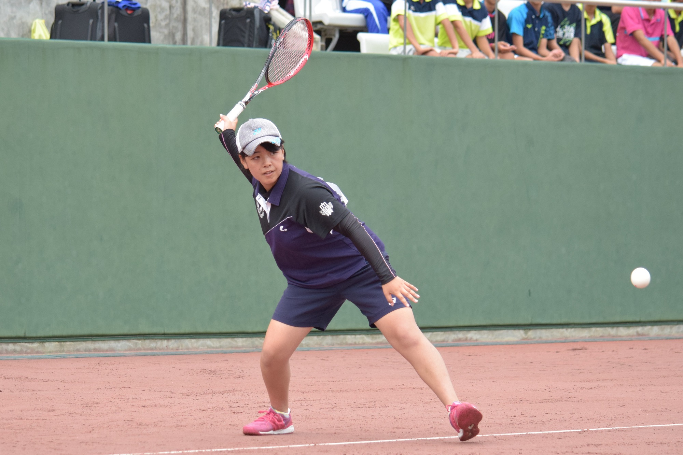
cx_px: 342
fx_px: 2845
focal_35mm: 150
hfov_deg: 13.7
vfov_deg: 9.1
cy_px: 228
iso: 1250
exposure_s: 1/2500
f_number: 4.8
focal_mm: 100
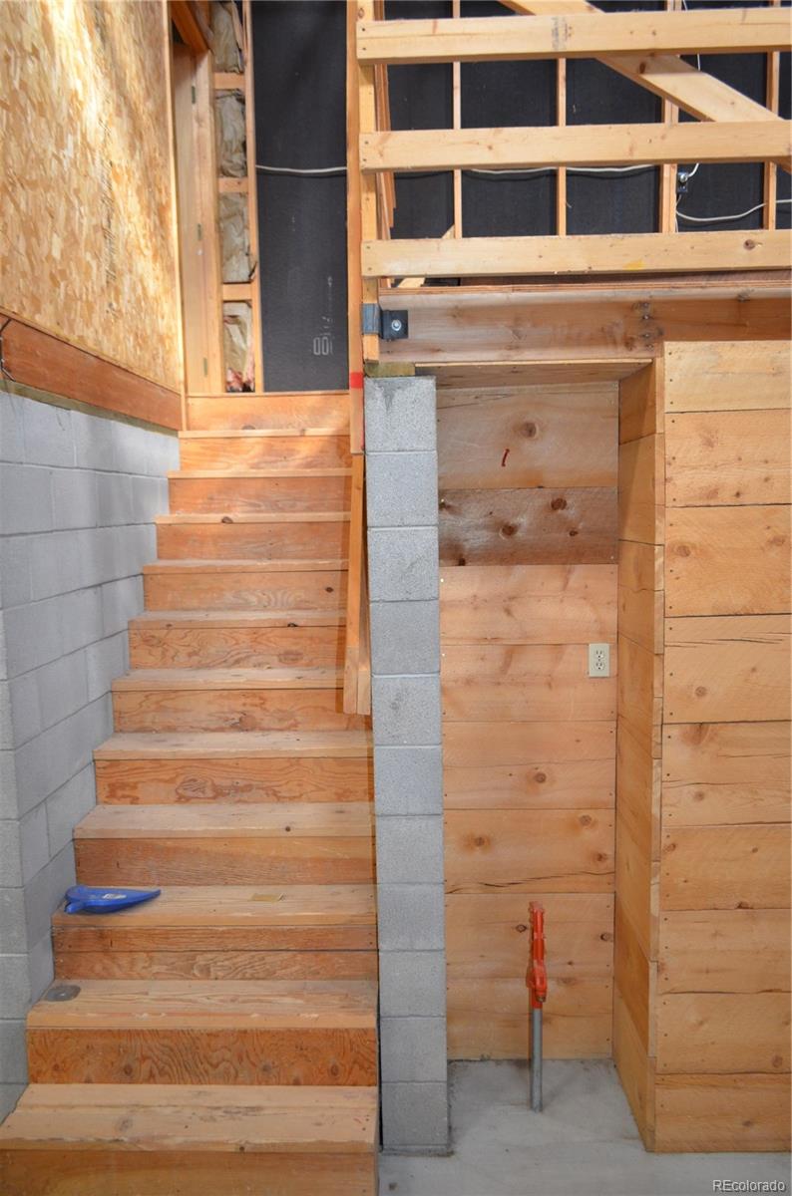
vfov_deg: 67.5
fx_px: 896
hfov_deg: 47.7
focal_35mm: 27
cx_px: 396
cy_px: 598
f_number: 3.5
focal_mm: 18
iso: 800
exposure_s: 1/60
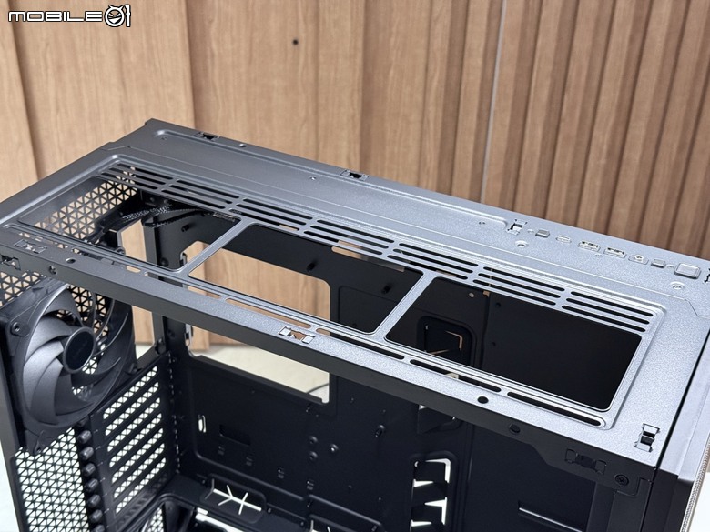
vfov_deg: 30.3
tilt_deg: -32.6
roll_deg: -2.1
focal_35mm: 48
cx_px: 355
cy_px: 266
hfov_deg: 39.7
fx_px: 985
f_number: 1.78
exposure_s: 1/40
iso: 320
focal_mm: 6.76
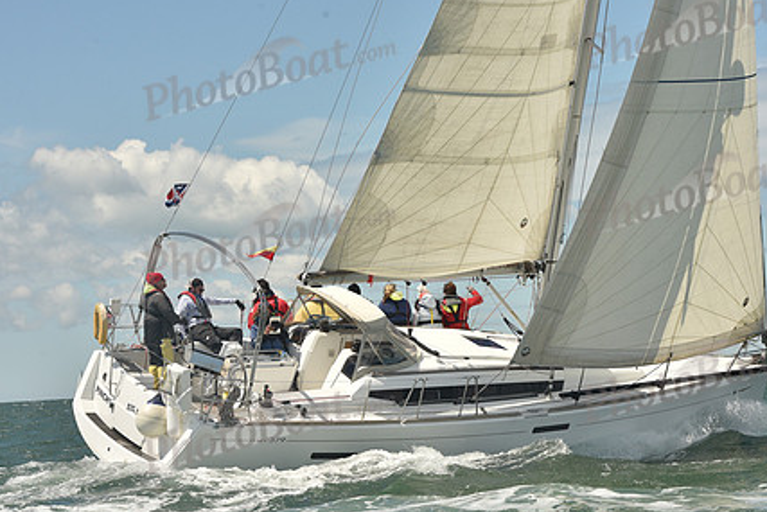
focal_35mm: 152
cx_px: 490
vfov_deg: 9.0
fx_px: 3239
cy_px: 308
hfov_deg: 13.5
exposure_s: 1/800
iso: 320
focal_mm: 112
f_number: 11
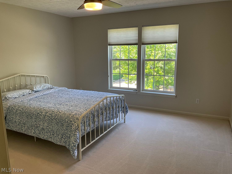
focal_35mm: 29
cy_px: 87
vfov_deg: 48.2
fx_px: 194
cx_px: 116
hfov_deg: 61.7
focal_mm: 3
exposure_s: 1/122
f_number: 1.8
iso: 50
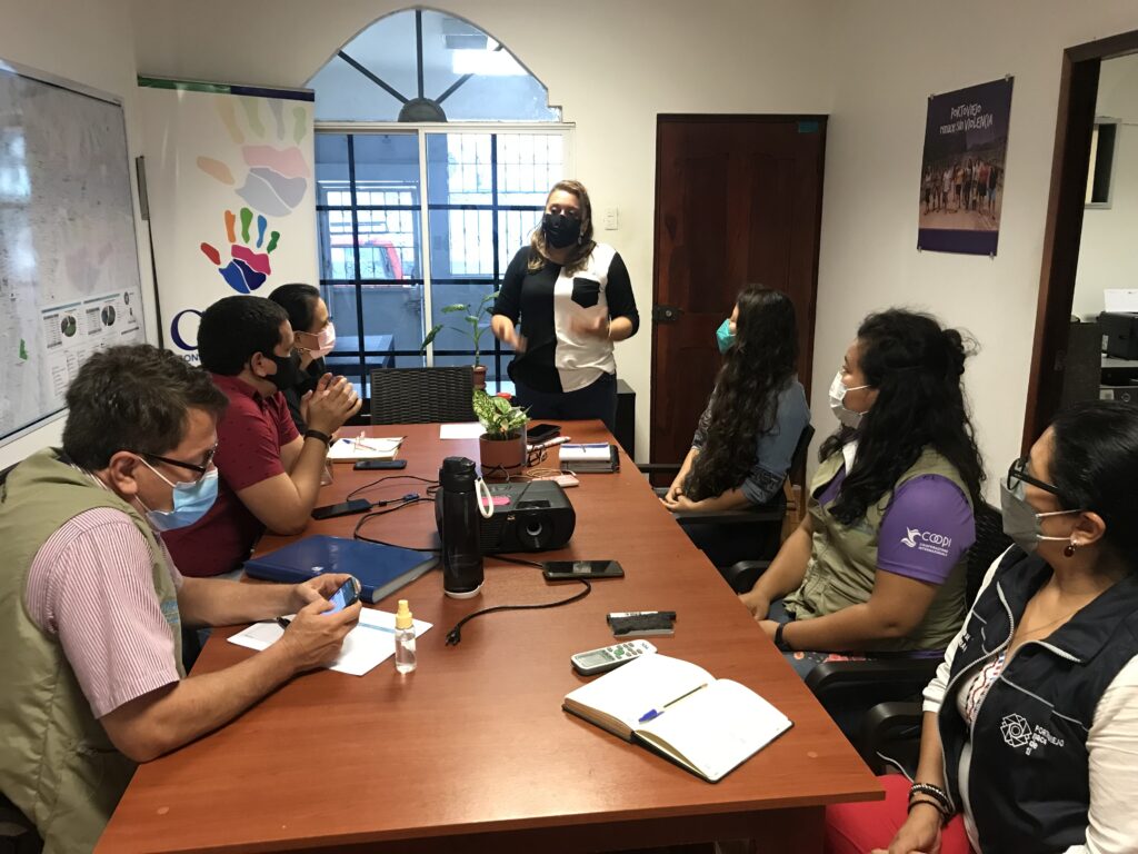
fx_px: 920
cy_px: 427
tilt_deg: -12.6
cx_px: 569
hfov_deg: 63.4
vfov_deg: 49.7
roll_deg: -0.5
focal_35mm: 28
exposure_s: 1/15
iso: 80
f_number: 1.8
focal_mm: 3.99
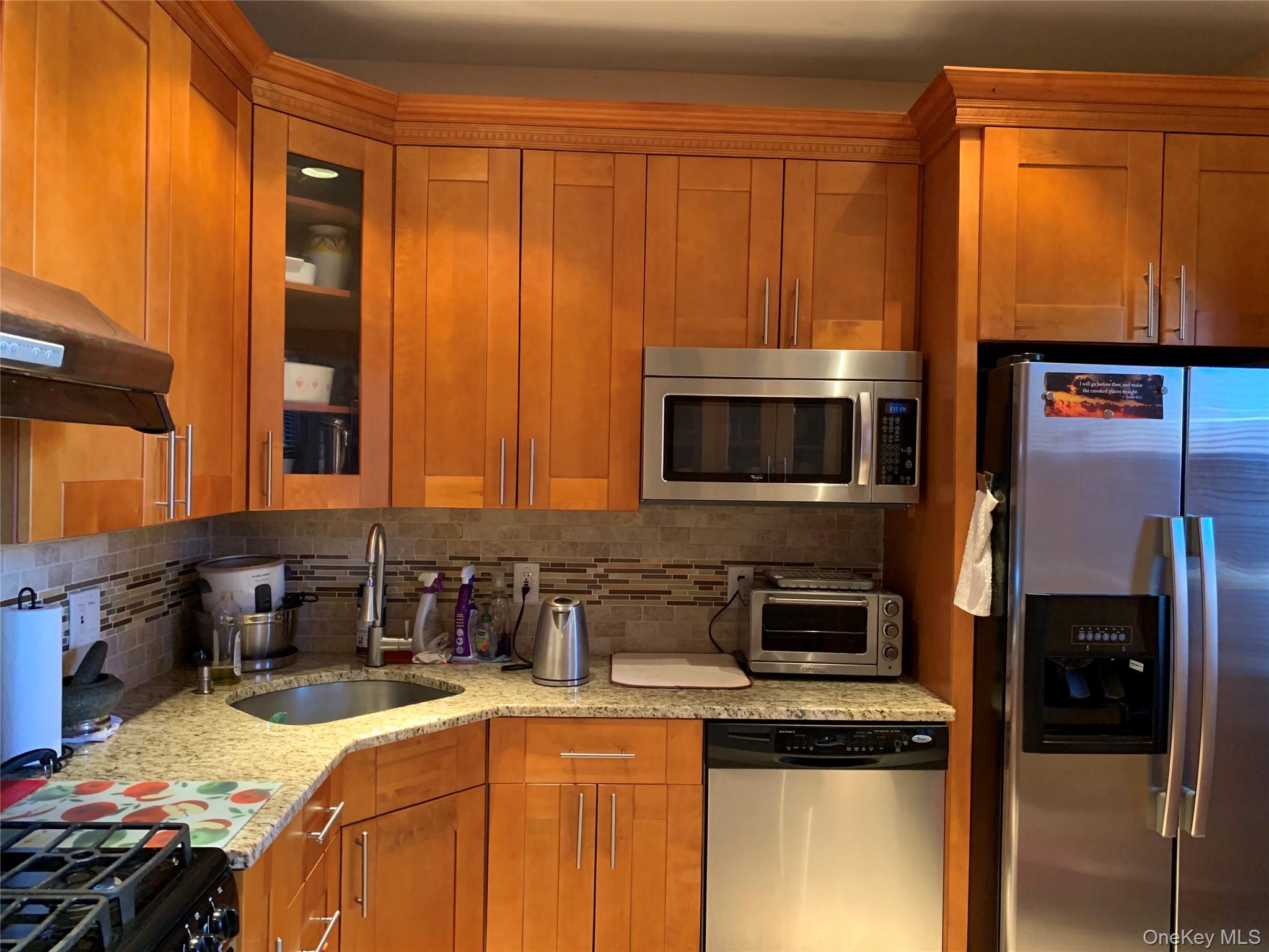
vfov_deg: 53.1
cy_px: 476
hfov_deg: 67.3
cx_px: 634
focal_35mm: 26
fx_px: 953
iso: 320
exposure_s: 1/40
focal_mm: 4.25
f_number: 1.8
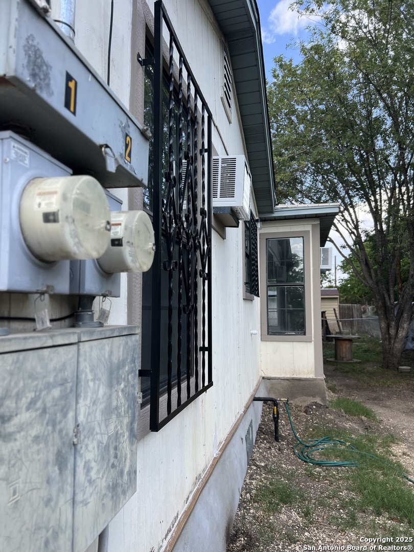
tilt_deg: +1.1
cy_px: 276
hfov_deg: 53.1
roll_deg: +0.5
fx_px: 415
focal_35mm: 26
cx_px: 207
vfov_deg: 67.3
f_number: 1.5
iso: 50
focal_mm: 5.7
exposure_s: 1/1009
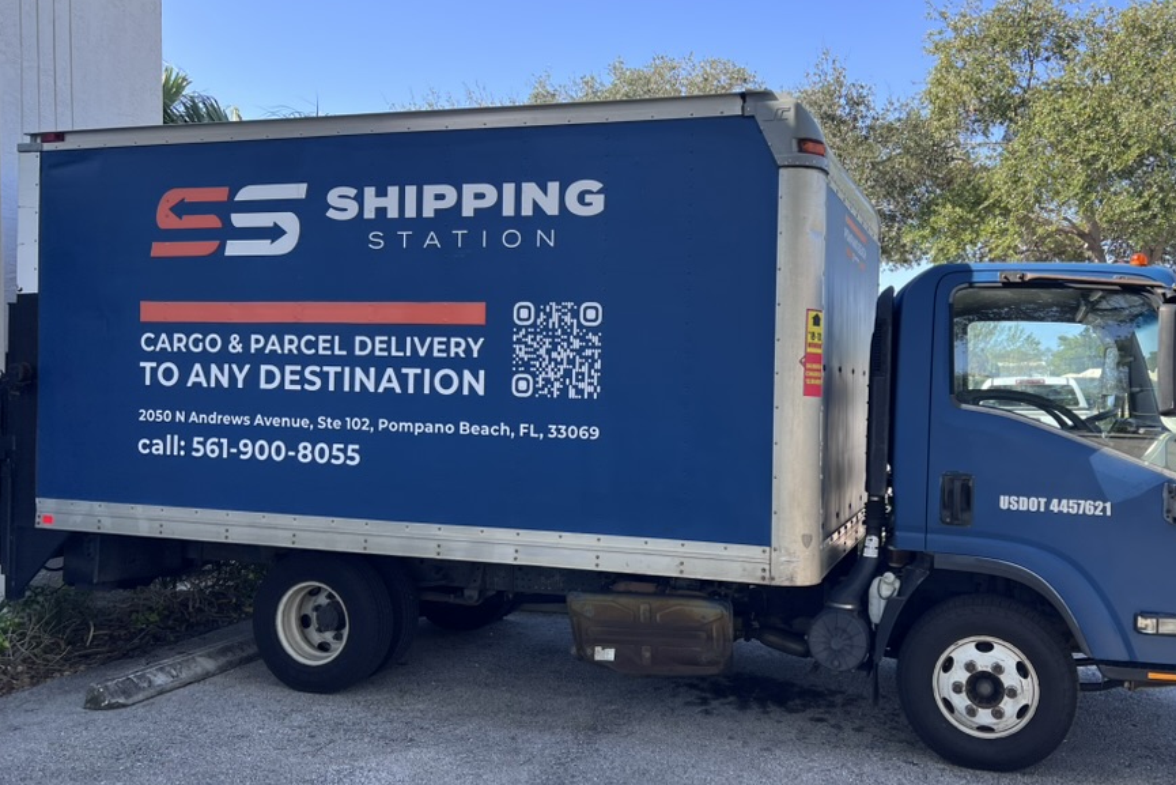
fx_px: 1045
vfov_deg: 41.1
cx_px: 673
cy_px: 395
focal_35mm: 32
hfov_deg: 58.5
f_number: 1.5
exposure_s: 1/639
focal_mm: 5.7
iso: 50
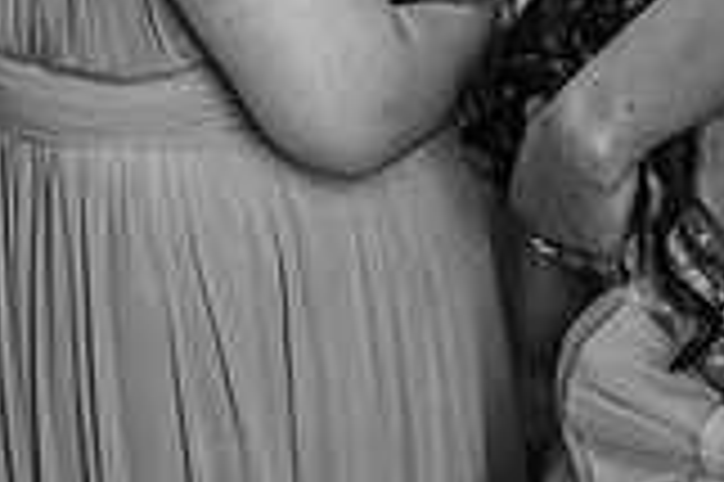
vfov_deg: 10.5
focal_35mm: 126
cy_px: -230
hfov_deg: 15.8
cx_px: 823
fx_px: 2531
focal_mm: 35
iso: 360
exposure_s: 1/200
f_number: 2.8
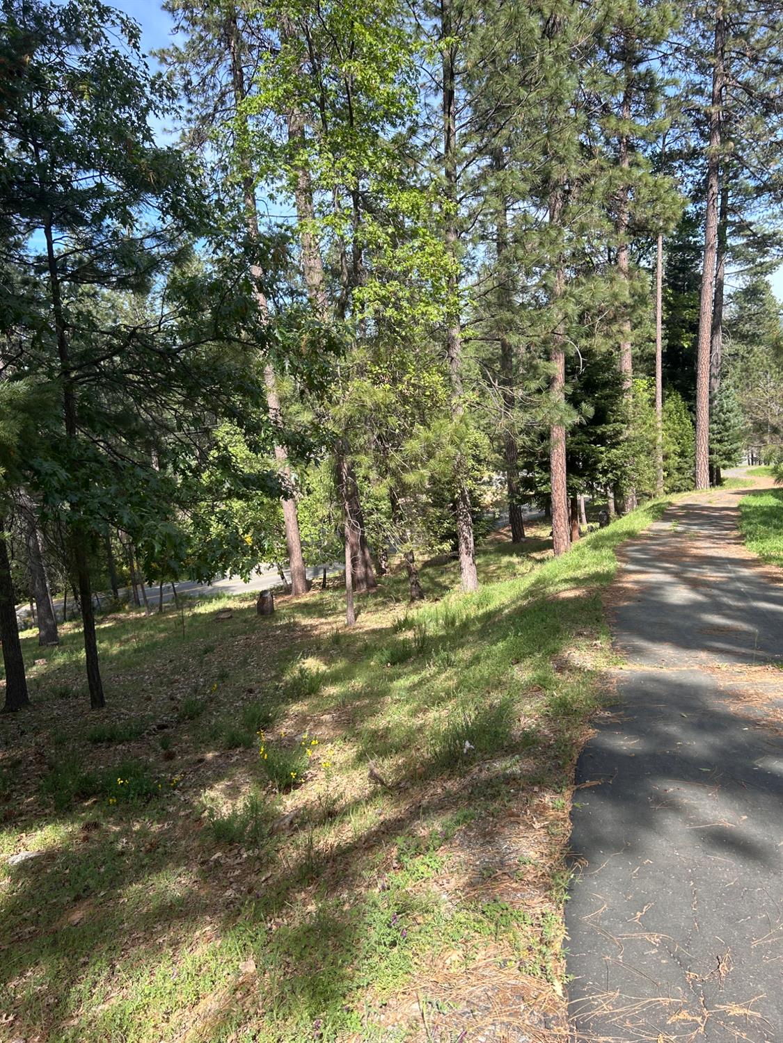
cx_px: 392
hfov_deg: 53.1
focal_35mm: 26
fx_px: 784
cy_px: 522
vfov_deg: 67.3
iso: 50
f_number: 1.5
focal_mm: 5.7
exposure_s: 1/1183
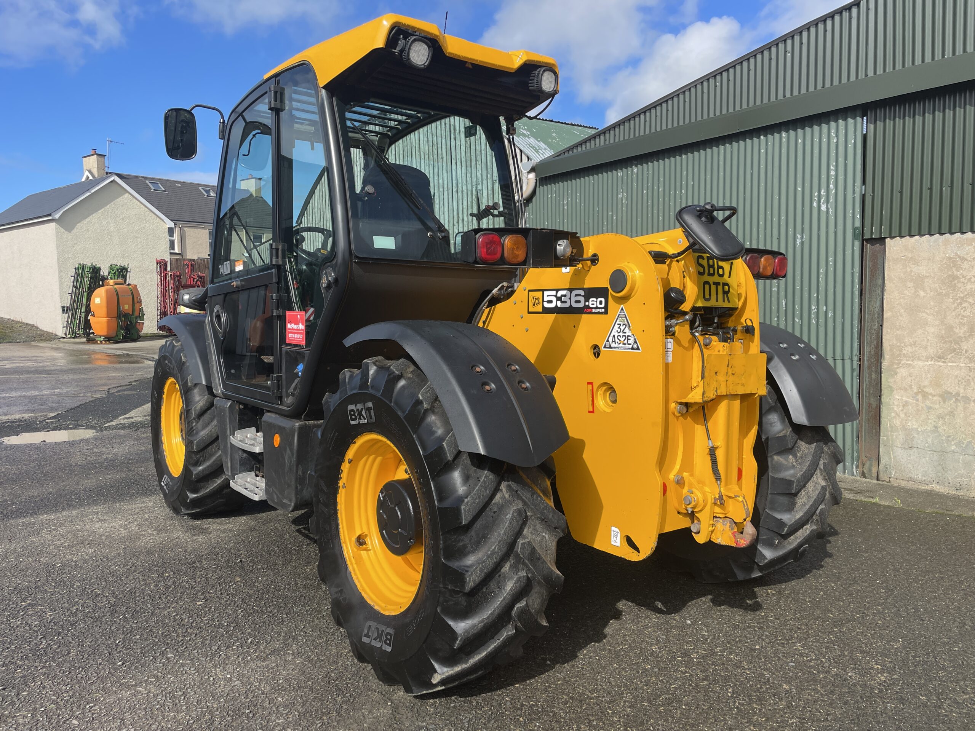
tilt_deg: -4.8
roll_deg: +1.1
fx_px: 732
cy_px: 366
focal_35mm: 26
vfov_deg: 53.1
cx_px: 488
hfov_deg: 67.3
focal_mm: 4.2
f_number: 1.6
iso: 32
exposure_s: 1/2451
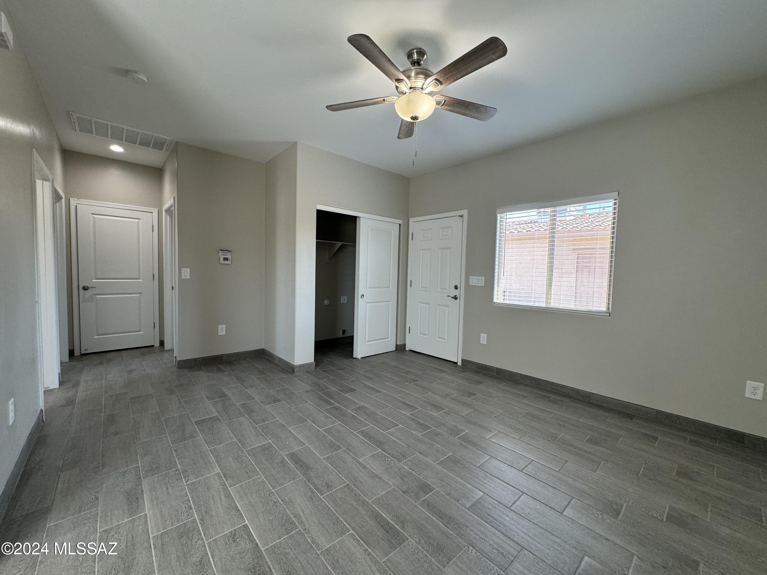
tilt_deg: -2.3
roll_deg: -1.4
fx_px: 310
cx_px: 384
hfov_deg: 102.1
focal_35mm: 14
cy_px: 288
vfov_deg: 85.7
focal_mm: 2.22
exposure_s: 1/120
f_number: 2.2
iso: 160
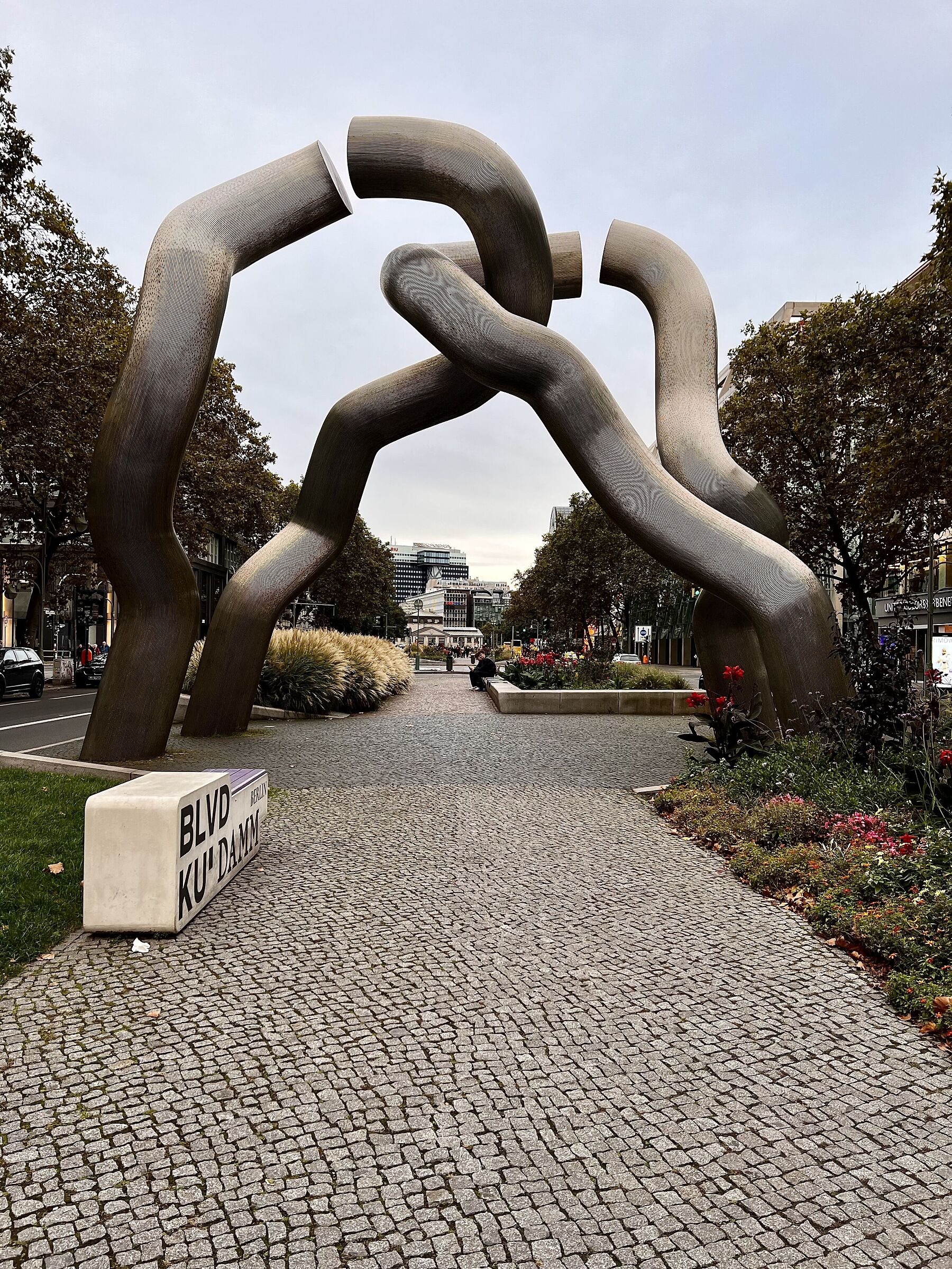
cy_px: 634
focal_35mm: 26
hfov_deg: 53.1
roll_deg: -1.1
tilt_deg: +1.2
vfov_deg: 67.3
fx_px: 953
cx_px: 476
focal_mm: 5.7
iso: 40
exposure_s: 1/240
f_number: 1.5
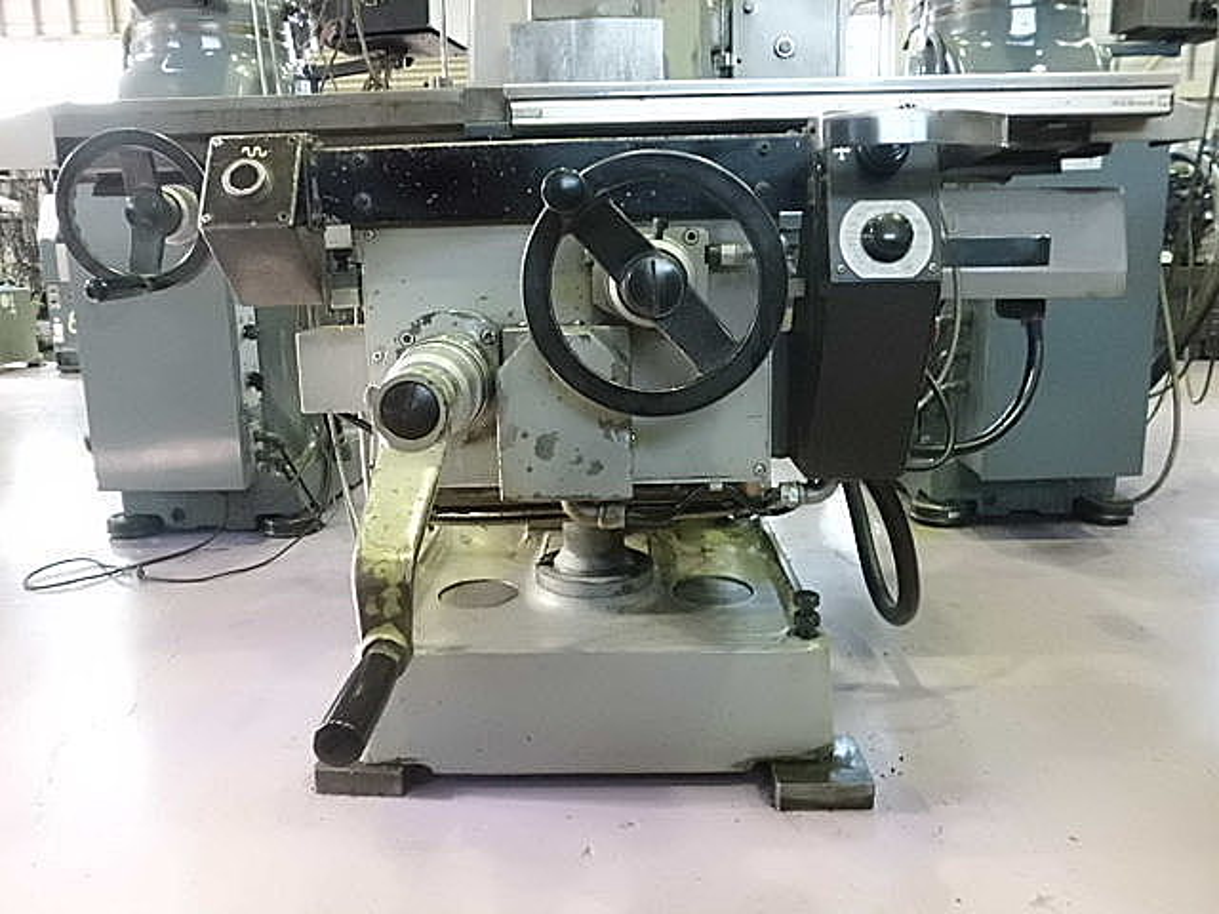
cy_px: 457
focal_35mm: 26
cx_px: 610
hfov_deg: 67.3
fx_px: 916
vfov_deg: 53.1
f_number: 3.2
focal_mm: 4.6
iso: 800
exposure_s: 1/40
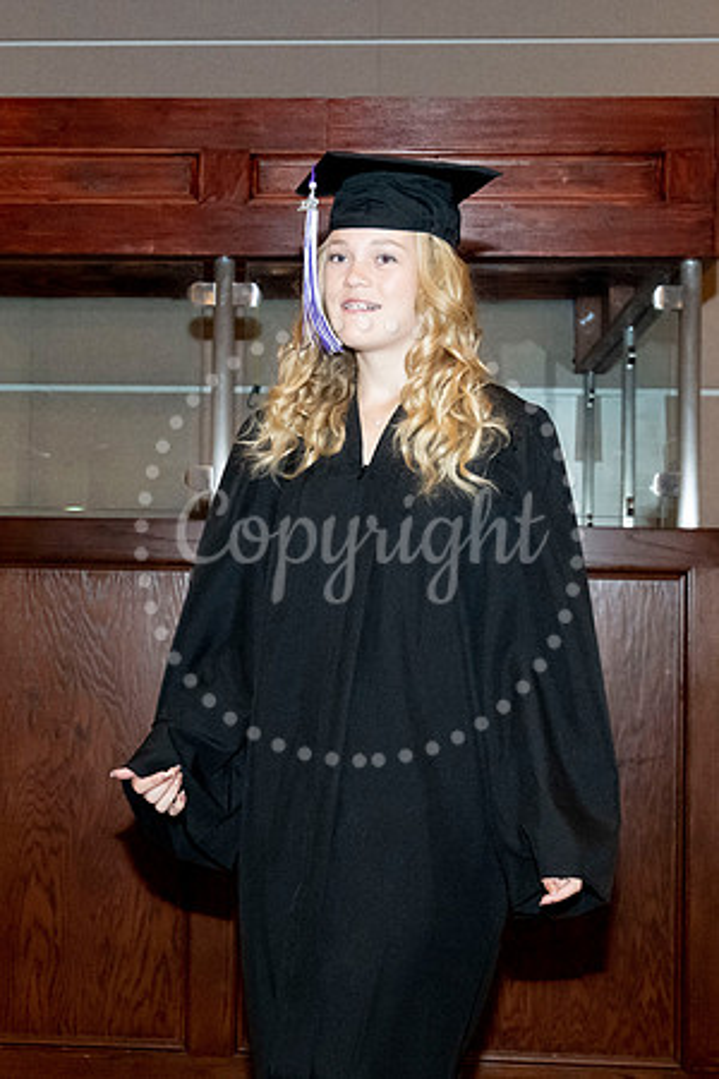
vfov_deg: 30.5
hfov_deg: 20.6
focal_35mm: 66
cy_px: 519
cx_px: 272
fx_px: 1977
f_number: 7.1
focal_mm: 35
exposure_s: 1/200
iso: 6400
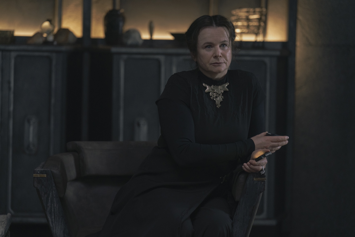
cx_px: 178
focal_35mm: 133
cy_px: 118
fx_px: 1311
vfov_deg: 10.3
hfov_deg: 15.4
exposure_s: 1/200
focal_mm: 133
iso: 2500
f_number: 2.8
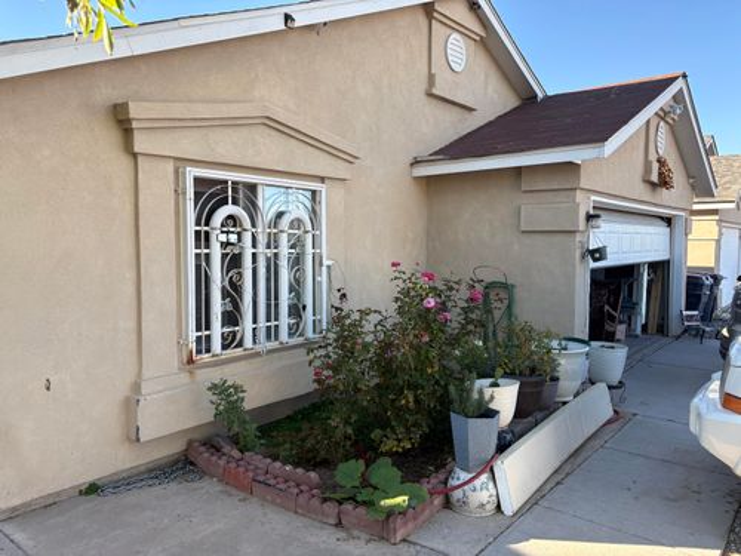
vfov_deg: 53.1
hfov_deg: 67.3
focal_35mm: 26
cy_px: 278
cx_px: 370
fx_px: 557
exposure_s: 1/557
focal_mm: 5.96
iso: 64
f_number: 1.6
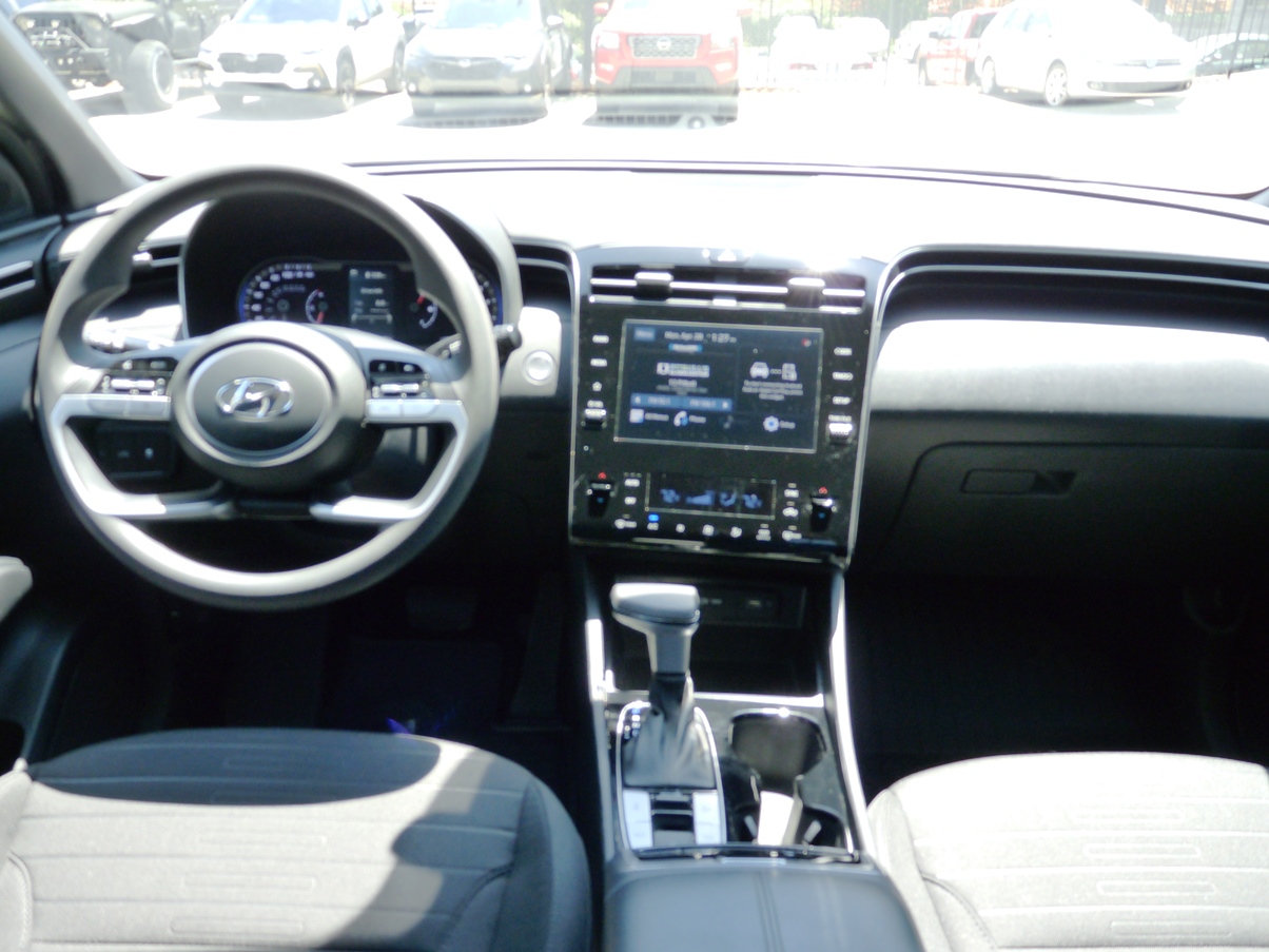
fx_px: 990
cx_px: 634
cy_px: 476
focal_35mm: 27
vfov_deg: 51.4
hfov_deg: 65.3
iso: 160
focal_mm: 4.8
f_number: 2.8
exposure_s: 1/80
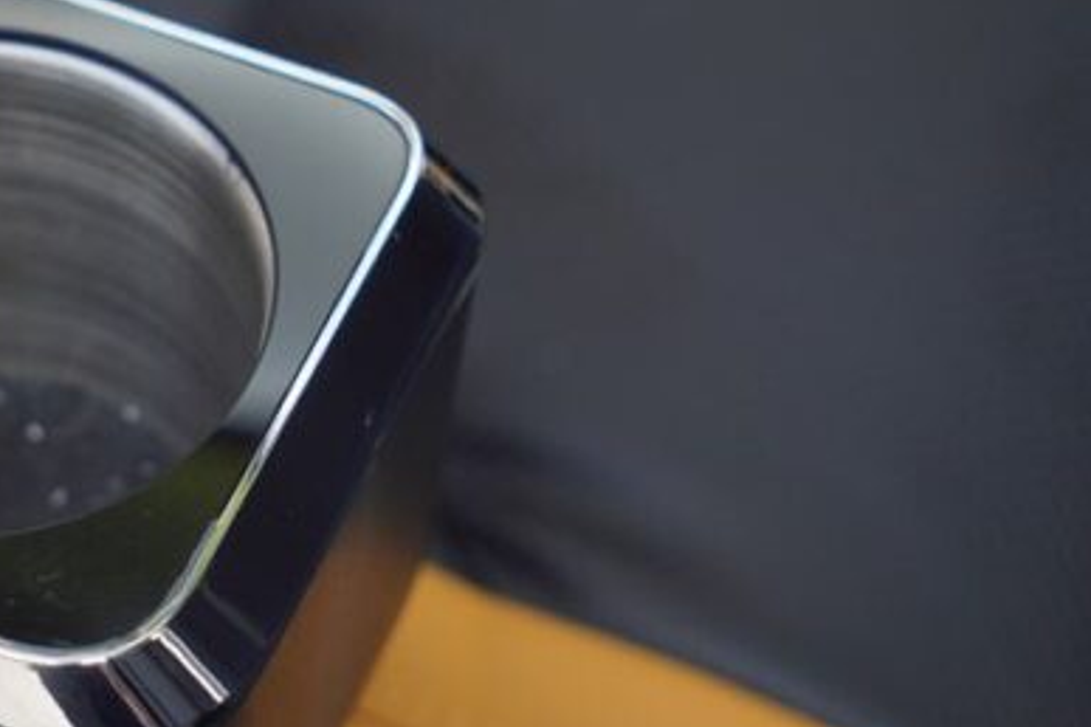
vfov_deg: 11.3
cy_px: 272
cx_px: -31
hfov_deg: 16.5
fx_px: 3666
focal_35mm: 121
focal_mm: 30.5
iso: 160
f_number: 2.8
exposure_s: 1/160
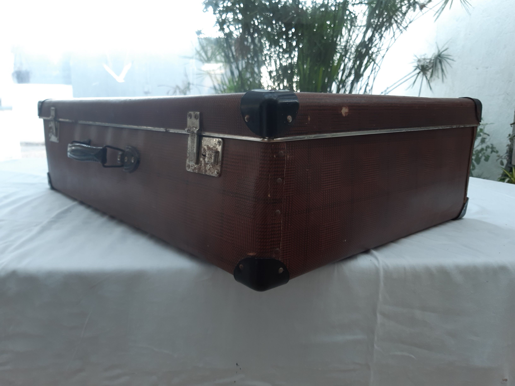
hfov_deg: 67.3
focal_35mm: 26
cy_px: 193
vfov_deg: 53.1
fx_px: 387
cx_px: 258
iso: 40
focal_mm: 3.92
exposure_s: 1/50
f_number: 1.7
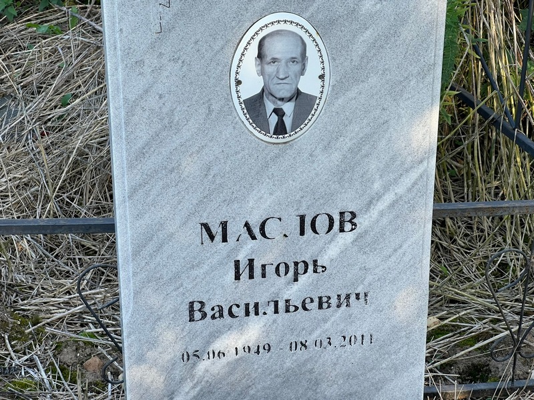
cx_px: 267
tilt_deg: -26.8
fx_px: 1188
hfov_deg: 25.3
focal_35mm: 77
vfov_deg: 19.1
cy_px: 200
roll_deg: -1.6
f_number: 2.8
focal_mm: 9
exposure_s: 1/116
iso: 32
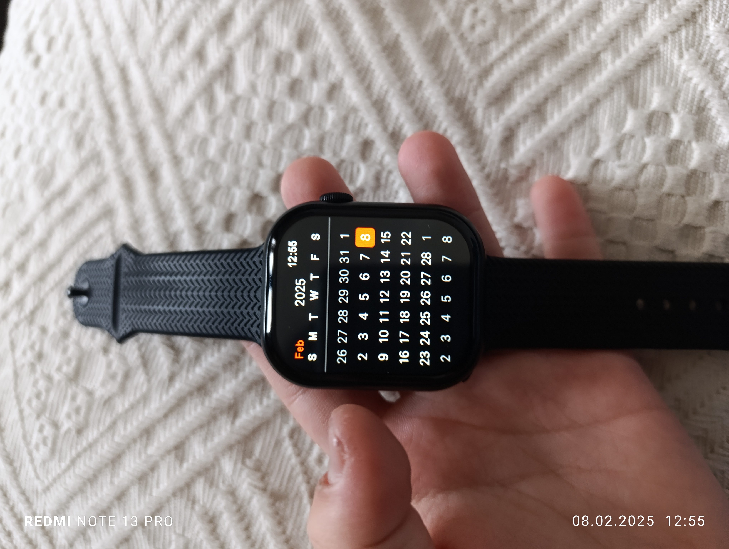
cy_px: 274
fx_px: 485
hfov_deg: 73.8
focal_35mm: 23
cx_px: 364
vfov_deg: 59.0
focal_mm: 6.14
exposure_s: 1/33.3
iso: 1000
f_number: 1.6
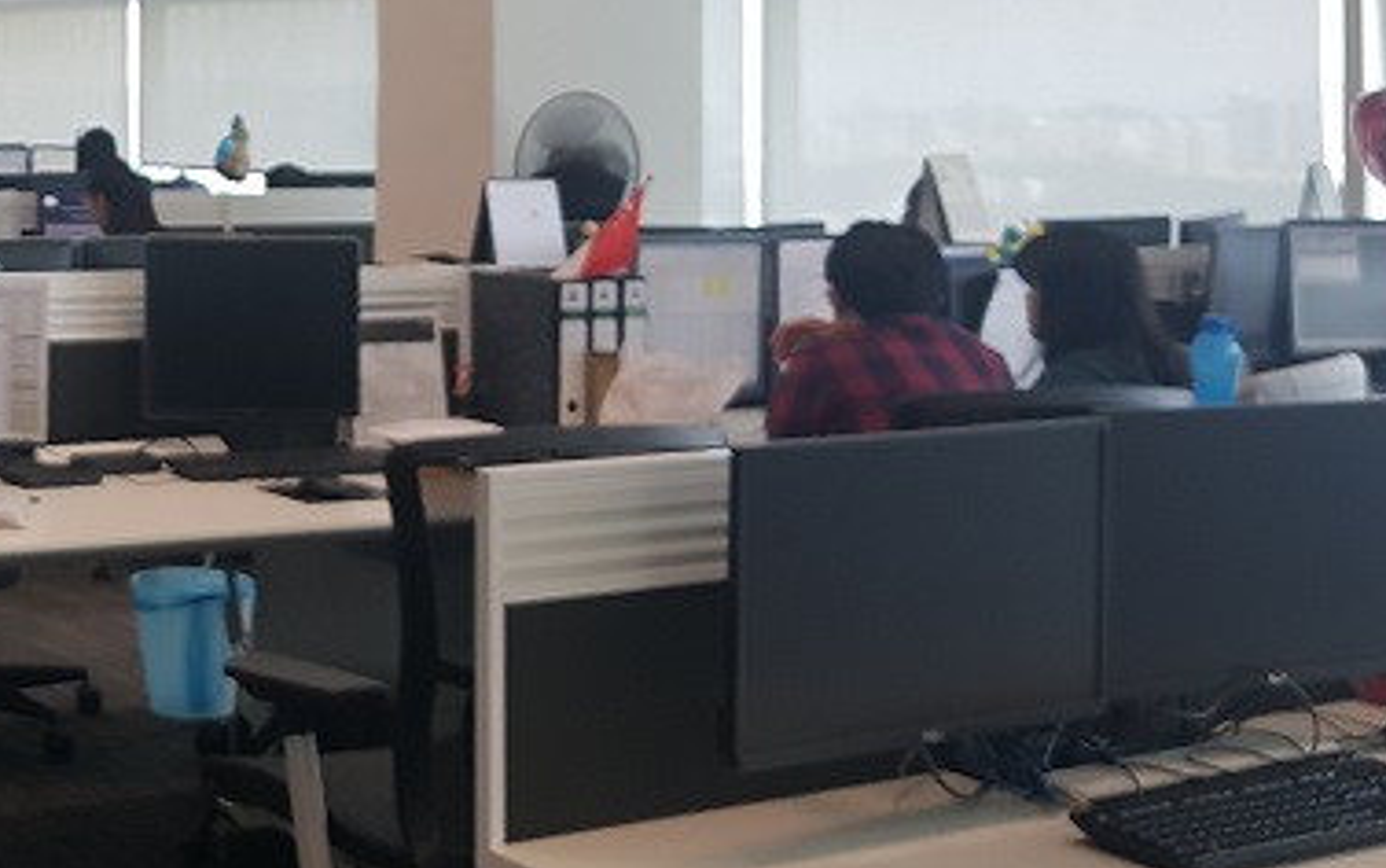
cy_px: 17
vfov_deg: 21.3
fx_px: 2230
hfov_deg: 32.2
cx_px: 50
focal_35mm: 59
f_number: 1.7
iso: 100
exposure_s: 1/50
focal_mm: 4.2
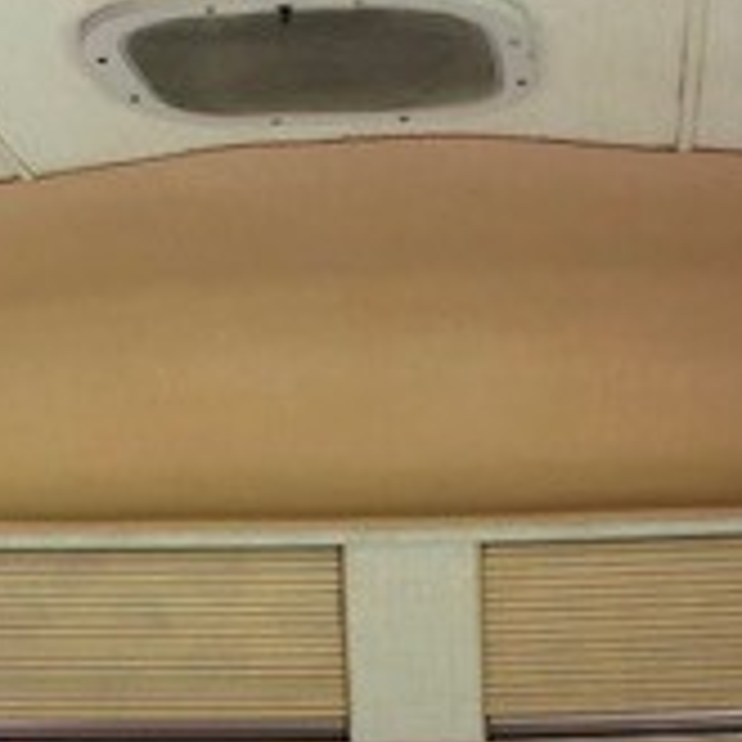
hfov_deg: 18.1
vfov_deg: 16.6
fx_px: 2328
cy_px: 1088
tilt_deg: -5.0
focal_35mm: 96
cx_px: 477
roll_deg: +0.5
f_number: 1.8
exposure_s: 1/24
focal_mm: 3.99
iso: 40
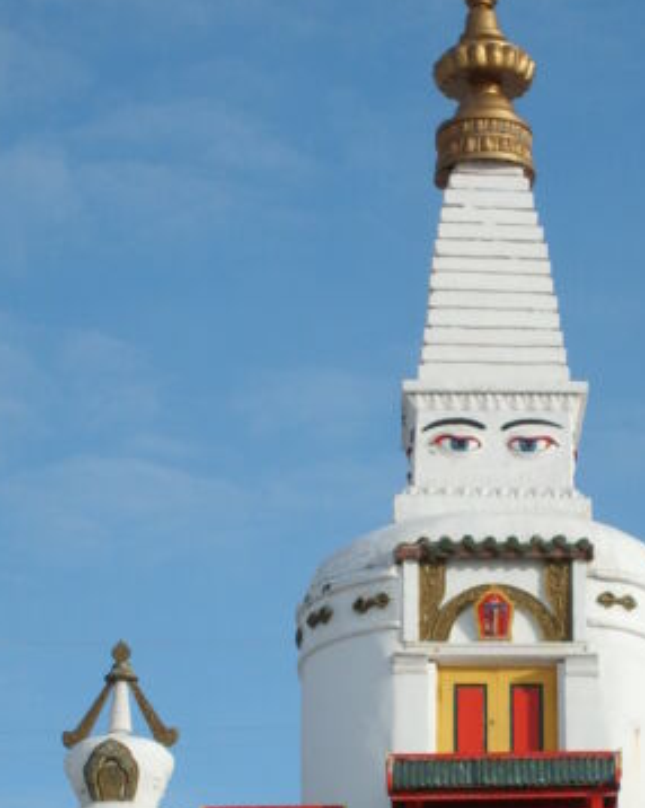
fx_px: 3176
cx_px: 528
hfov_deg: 11.5
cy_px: 608
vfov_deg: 14.4
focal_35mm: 133
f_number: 3.9
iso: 50
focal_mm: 12
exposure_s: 1/750
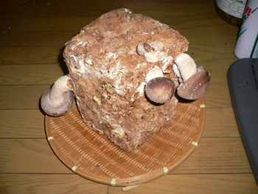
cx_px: 129
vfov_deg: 40.7
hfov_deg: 52.6
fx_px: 261
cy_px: 97
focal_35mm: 35
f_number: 2.8
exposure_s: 1/60
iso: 100
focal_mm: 5.8
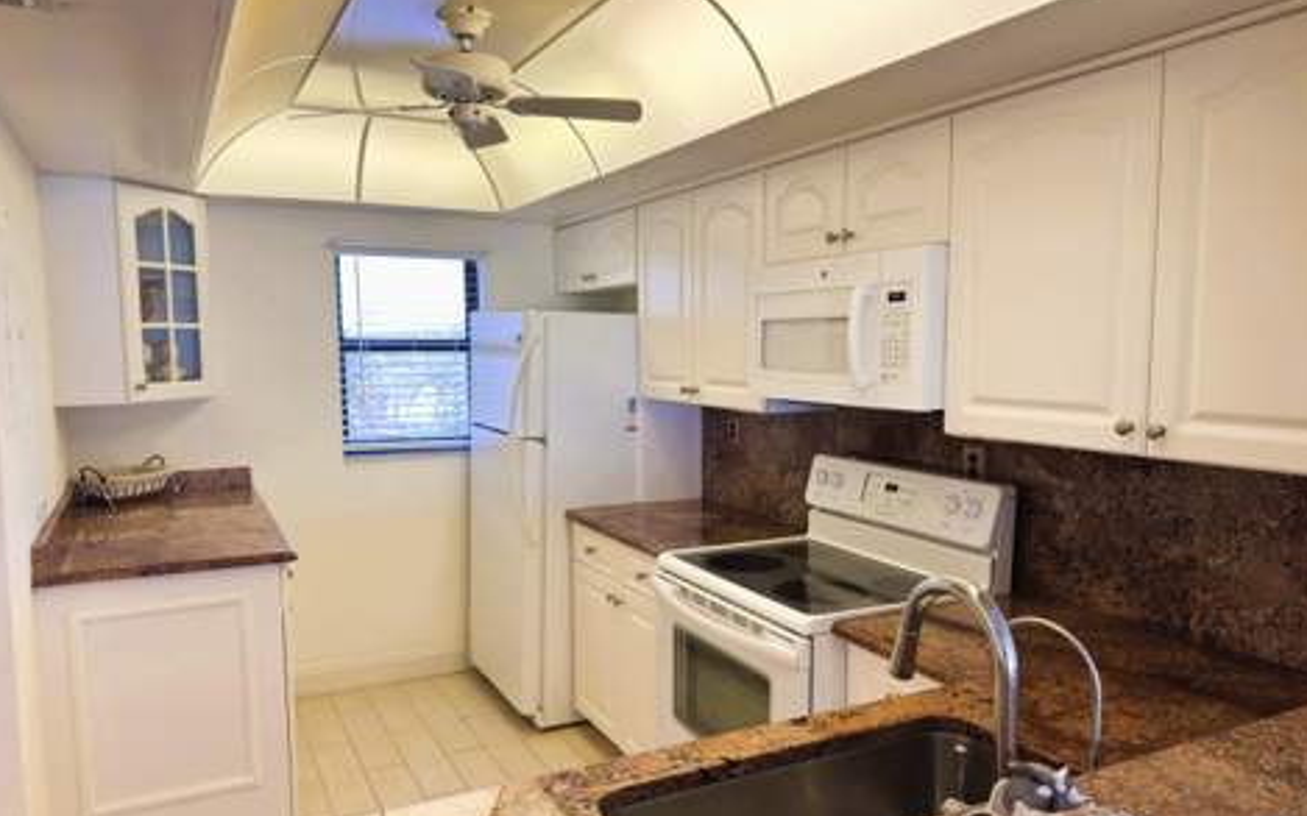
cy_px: 439
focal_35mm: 26
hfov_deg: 70.4
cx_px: 655
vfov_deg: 47.5
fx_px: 926
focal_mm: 6.76
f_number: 1.78
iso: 64
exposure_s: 1/120
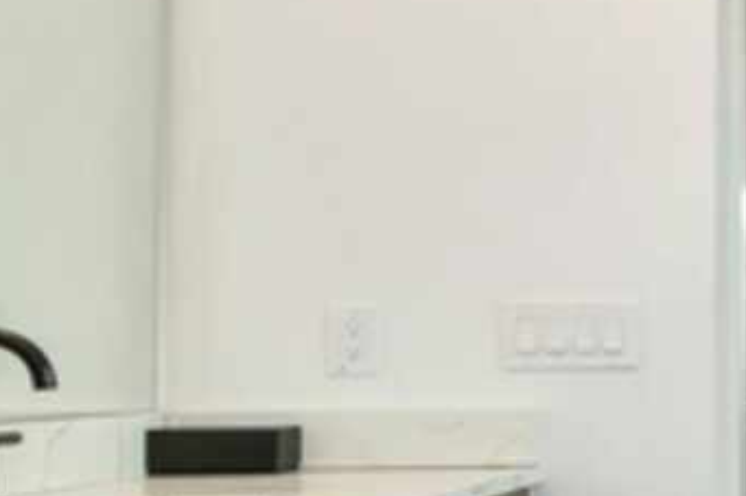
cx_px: 1356
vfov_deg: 21.8
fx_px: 1282
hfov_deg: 21.2
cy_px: 339
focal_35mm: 62
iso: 800
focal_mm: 11
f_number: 7.1
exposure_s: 1/80
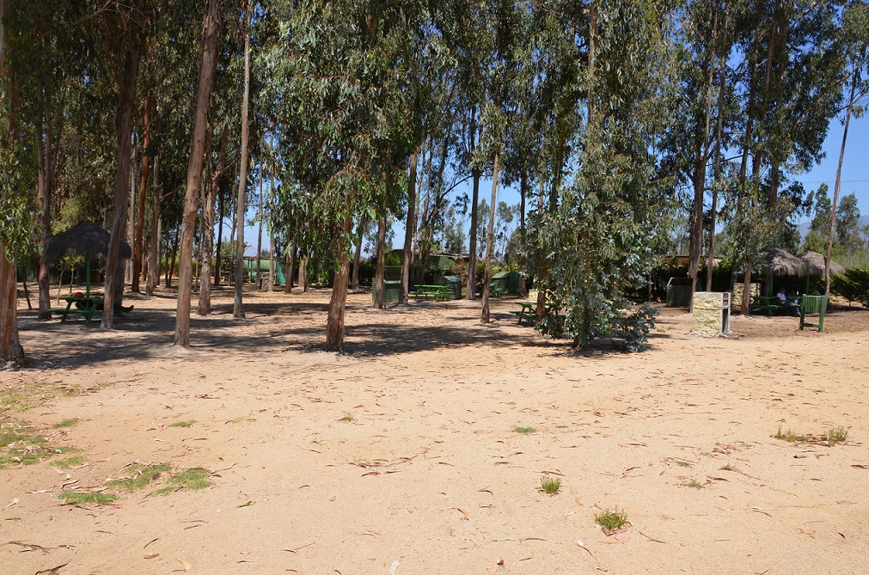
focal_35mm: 27
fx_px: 650
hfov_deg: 67.5
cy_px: 288
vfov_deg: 47.7
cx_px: 434
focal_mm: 18
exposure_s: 1/250
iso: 400
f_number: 16
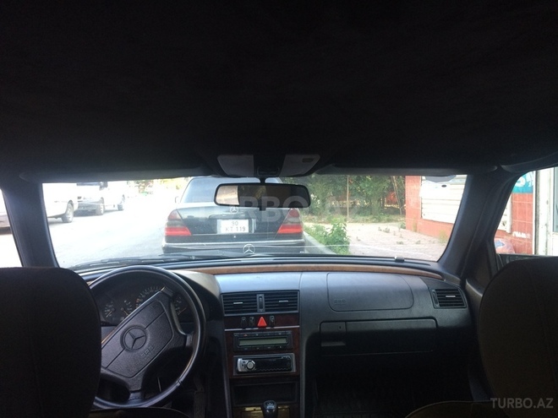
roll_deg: +1.1
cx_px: 279
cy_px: 209
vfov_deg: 48.2
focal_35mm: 29
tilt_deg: -3.2
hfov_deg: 61.7
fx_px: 467
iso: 40
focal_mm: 4.15
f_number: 2.2
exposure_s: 1/33
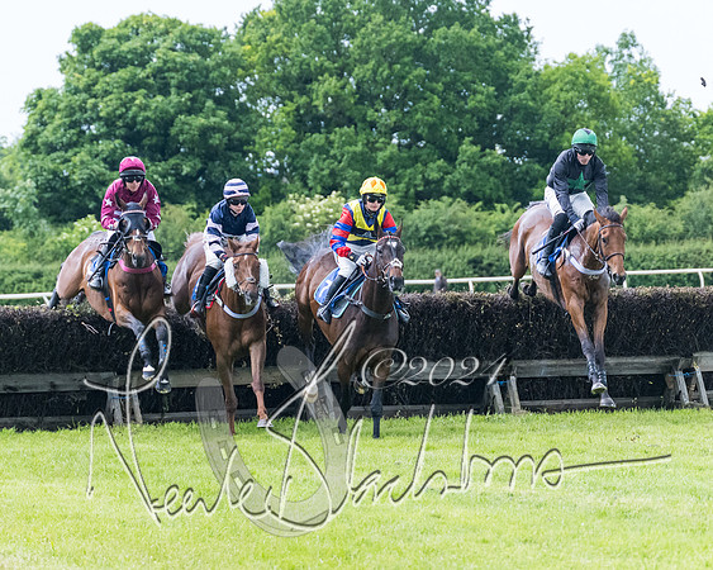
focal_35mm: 223
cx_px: 405
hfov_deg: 8.7
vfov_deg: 6.9
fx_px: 4711
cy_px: 320
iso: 2000
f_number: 4
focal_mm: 115
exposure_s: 1/1000
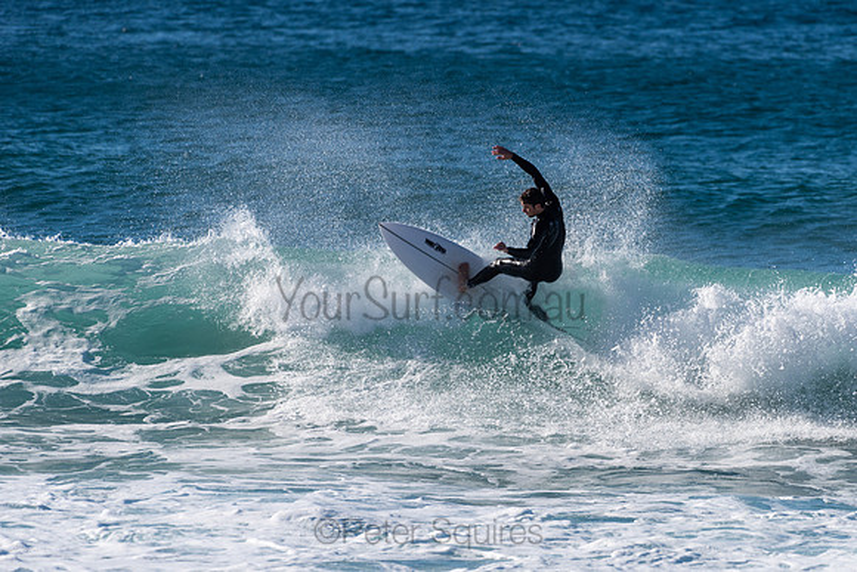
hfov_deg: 3.4
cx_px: 520
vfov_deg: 2.2
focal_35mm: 613
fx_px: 14587
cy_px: 350
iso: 180
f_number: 5.6
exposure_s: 1/2000
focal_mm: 500
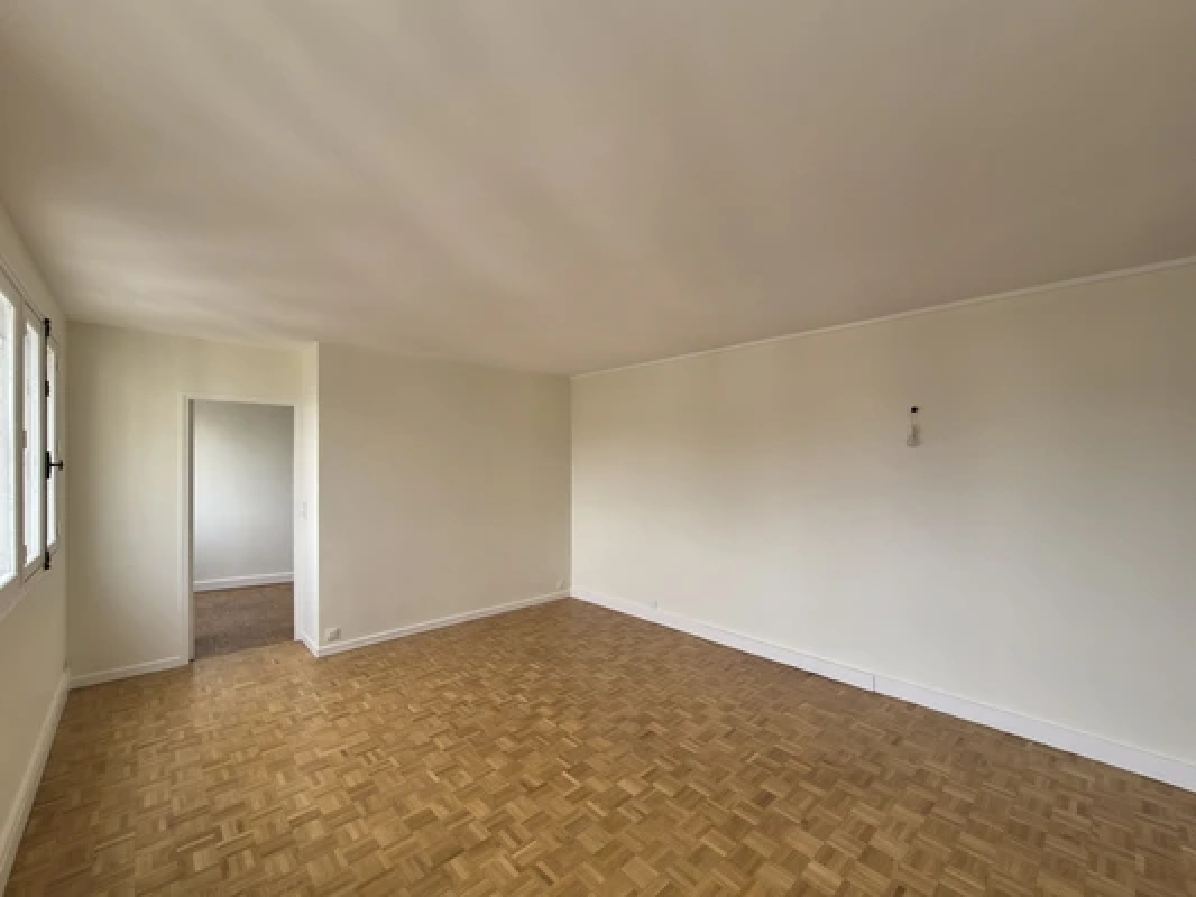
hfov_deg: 106.2
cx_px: 598
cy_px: 448
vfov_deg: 89.9
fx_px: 449
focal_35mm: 13
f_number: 2.2
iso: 64
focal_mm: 2.2
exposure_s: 1/100
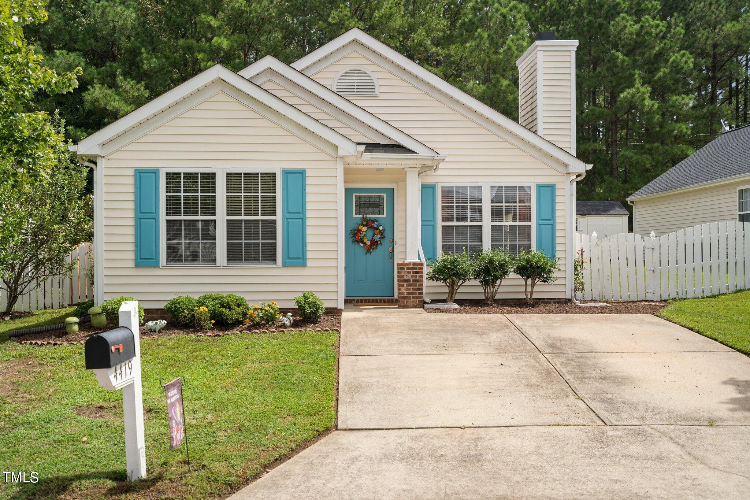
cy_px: 250
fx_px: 729
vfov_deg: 37.8
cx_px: 375
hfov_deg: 54.4
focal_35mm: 35
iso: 100
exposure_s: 1/250
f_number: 4.5
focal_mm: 35
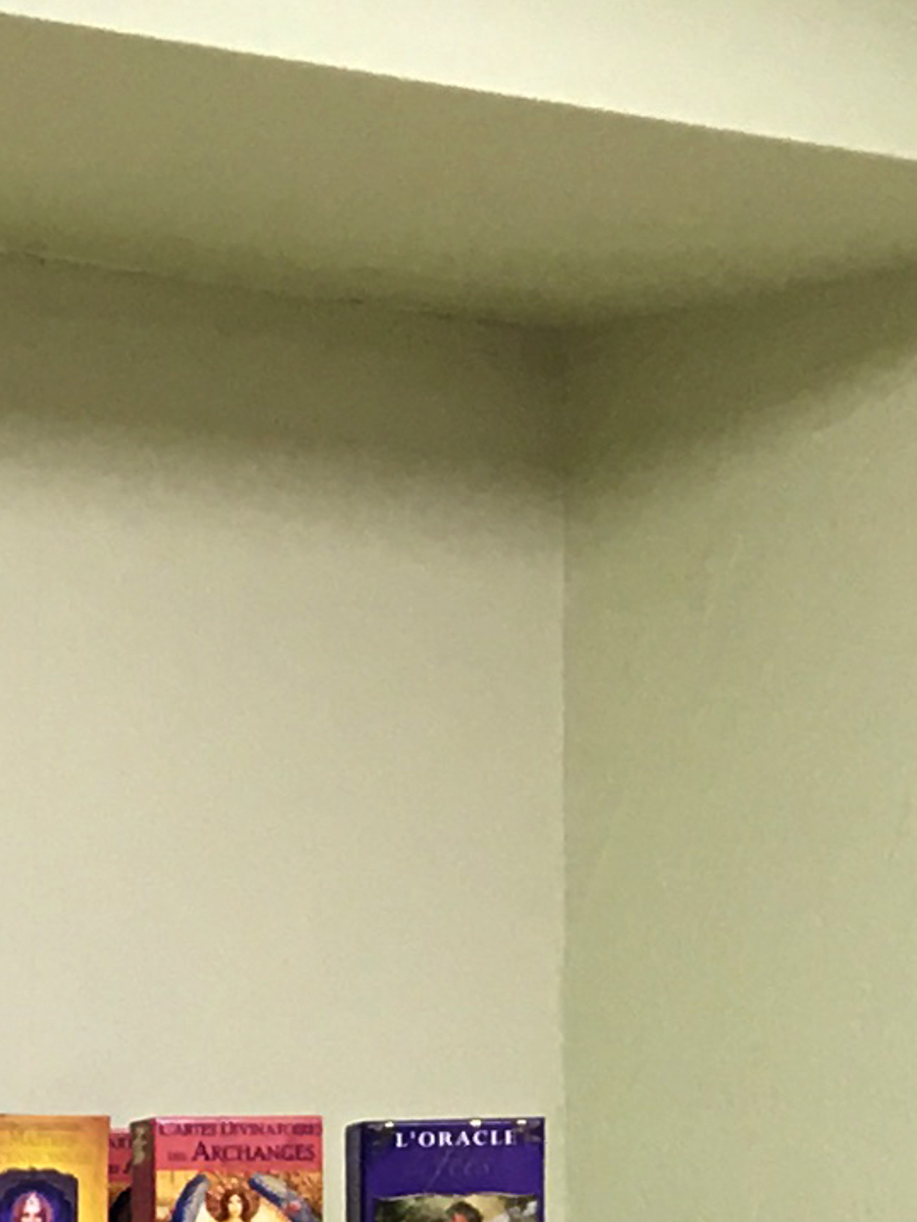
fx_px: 5756
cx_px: -1979
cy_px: 2238
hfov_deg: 7.7
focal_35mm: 163
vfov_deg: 11.2
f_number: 2.2
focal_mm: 4.15
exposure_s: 1/17
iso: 32
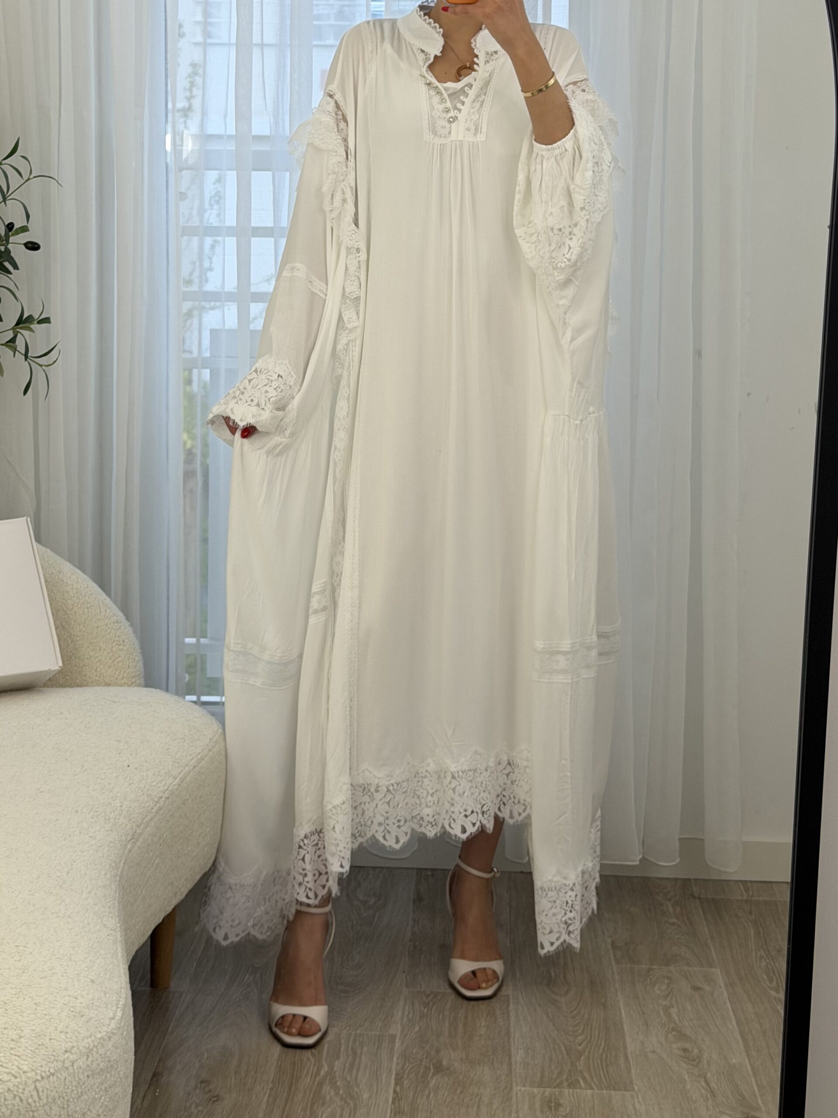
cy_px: 559
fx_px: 1549
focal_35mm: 48
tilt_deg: -21.6
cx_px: 419
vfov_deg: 39.7
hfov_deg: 30.3
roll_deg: -0.5
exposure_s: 1/100
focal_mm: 6.76
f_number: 1.78
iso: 50
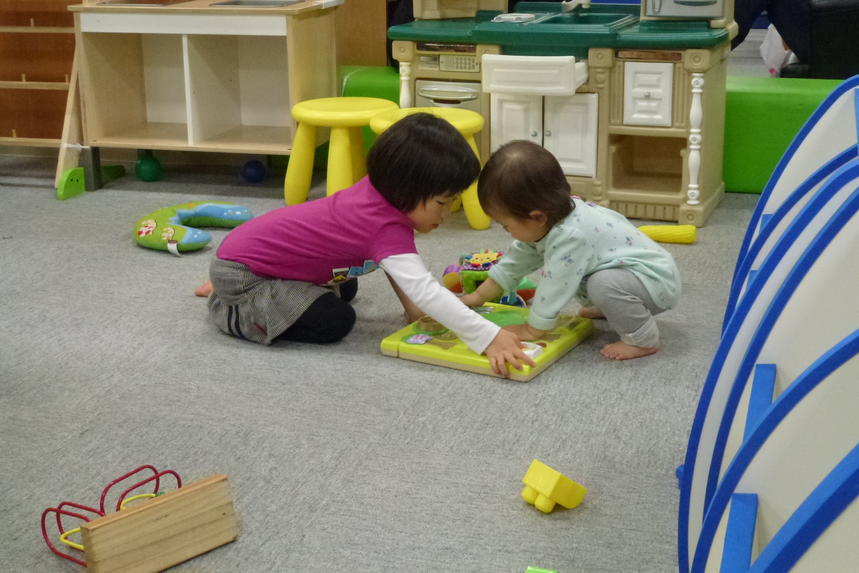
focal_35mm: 52
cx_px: 422
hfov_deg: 38.2
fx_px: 1241
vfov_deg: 26.0
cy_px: 245
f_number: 4.1
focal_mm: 8.7
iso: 500
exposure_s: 1/60
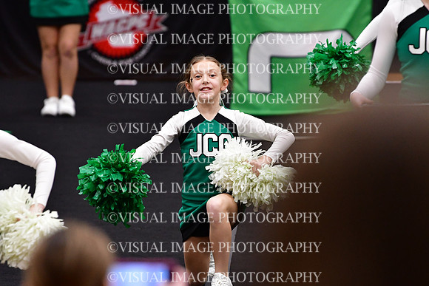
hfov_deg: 6.9
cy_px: 143
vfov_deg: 4.6
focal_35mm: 300
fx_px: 3576
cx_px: 214
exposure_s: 1/500
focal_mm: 200
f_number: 3.5
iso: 4000
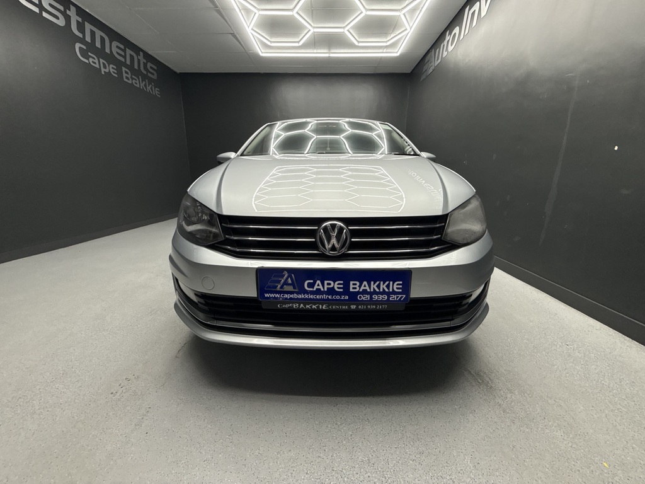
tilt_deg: -13.3
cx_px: 322
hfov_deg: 102.1
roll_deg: -0.3
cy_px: 242
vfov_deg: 85.7
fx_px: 261
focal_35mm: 14
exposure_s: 1/100
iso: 80
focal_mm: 2.22
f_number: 2.2
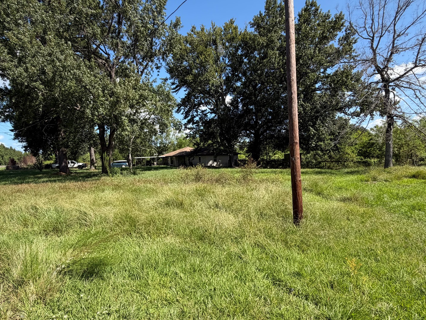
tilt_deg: -6.8
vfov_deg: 65.7
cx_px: 202
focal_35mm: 20
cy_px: 181
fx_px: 246
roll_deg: +2.1
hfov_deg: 81.7
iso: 40
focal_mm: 2.22
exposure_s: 1/770
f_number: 2.2
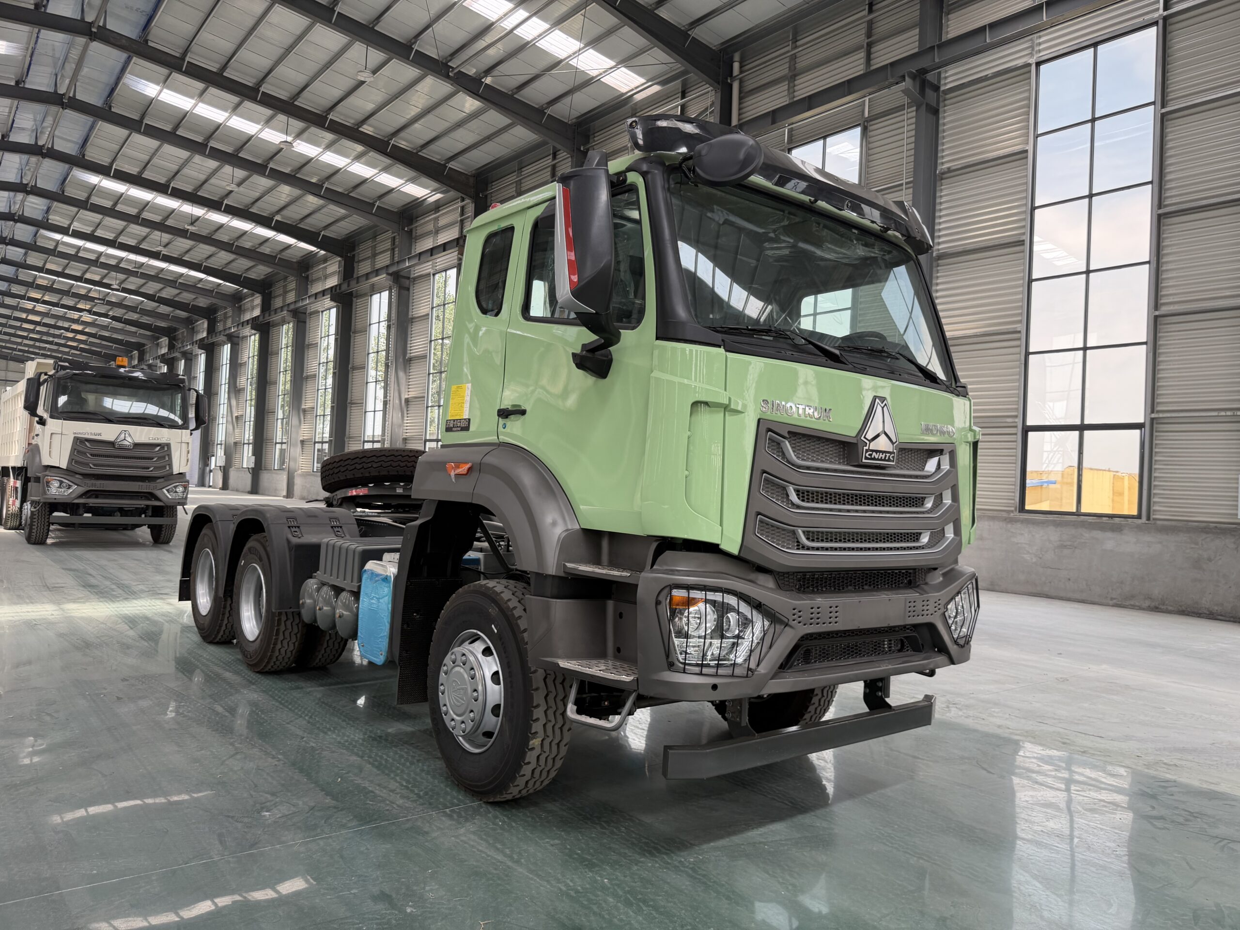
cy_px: 465
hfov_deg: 71.6
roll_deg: -1.6
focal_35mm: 24
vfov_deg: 56.8
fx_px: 860
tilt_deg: +3.4
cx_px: 620
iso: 80
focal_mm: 6.76
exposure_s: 1/176
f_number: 1.78
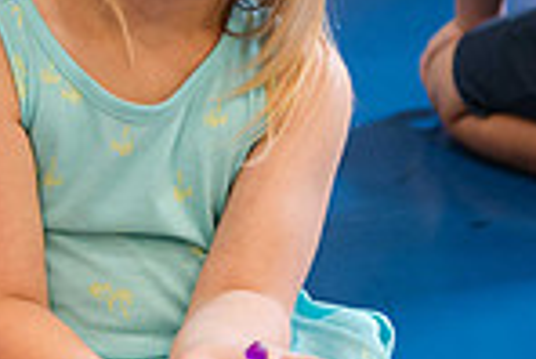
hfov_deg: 13.9
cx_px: -84
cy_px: 116
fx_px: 2146
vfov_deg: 9.5
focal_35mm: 144
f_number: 2.8
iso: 1800
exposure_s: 1/125
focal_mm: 35
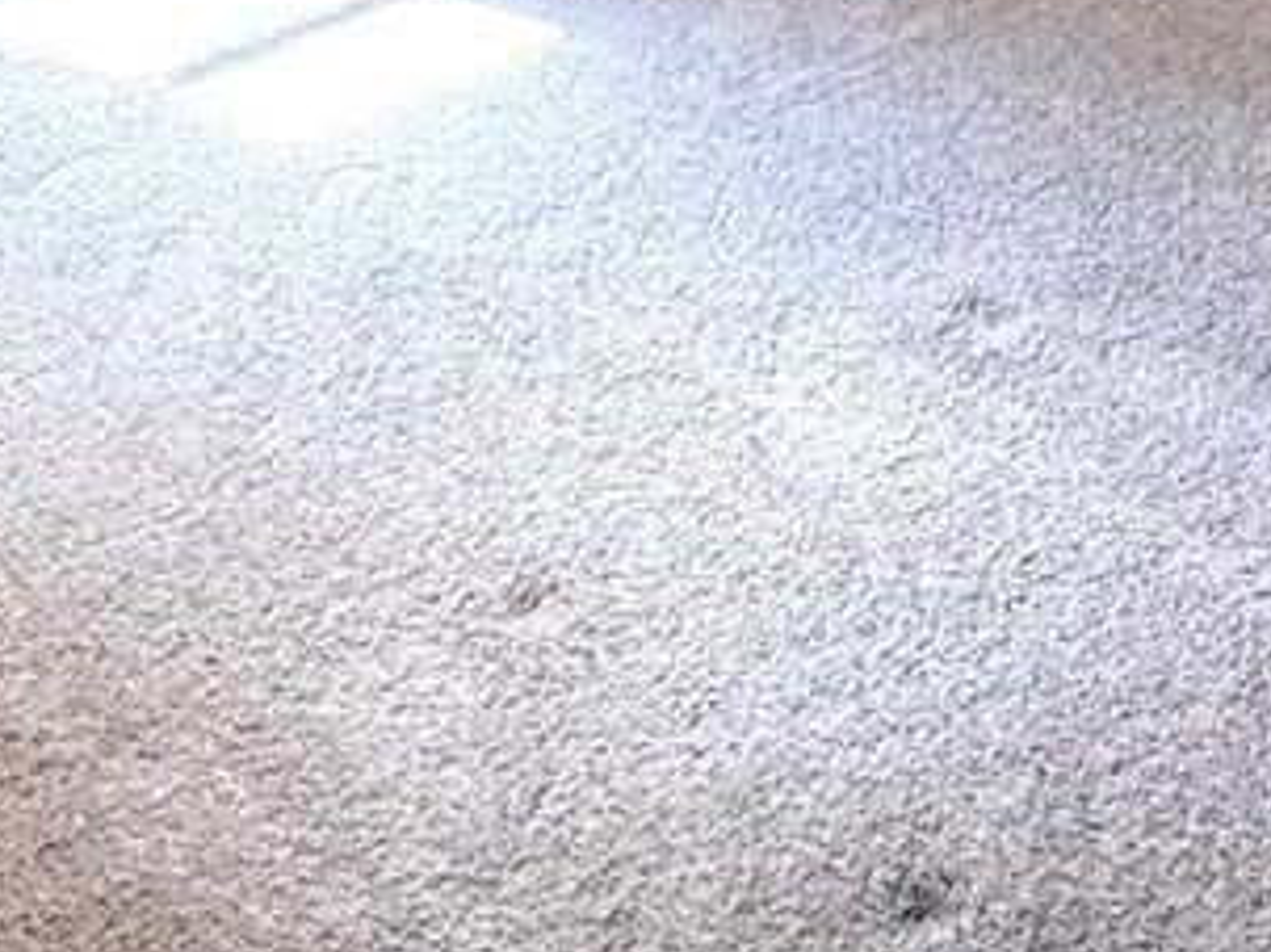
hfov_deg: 26.2
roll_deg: +0.2
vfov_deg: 14.7
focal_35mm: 74
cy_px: -1170
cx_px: 843
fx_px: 2716
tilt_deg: -1.7
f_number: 2.2
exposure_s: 1/120
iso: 125
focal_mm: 2.22
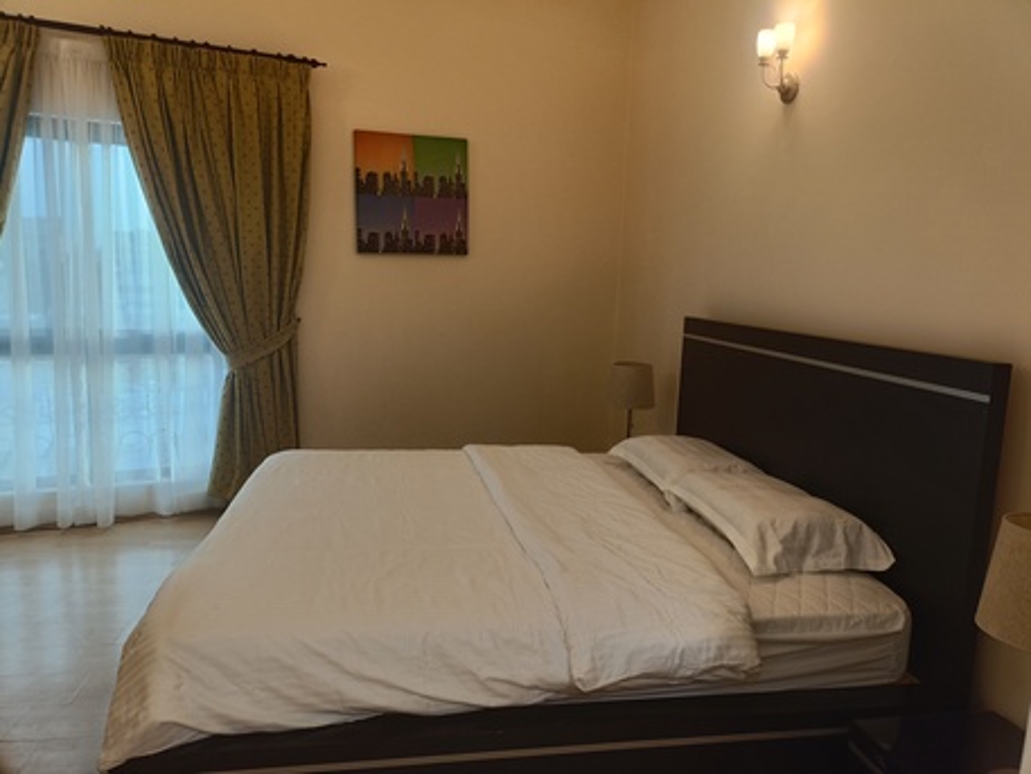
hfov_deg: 69.4
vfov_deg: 54.9
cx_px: 516
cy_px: 387
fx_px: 745
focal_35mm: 25
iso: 750
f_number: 1.7
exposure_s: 1/50
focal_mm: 4.7
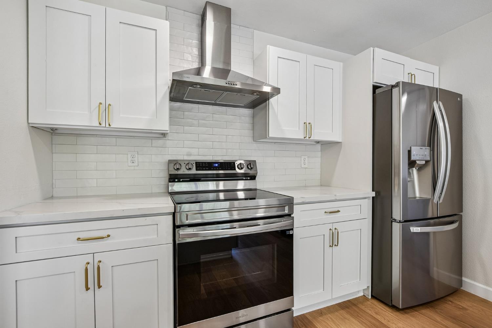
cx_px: 246
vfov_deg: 77.3
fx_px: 205
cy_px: 164
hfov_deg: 100.4
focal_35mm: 15
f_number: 8
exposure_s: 1/10
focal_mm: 10
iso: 100
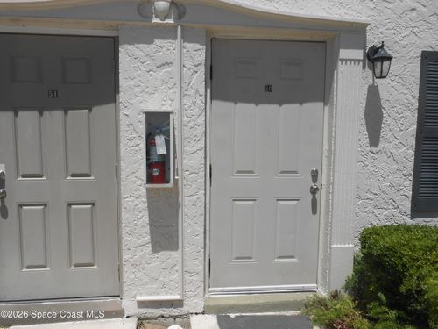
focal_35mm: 26
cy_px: 164
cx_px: 219
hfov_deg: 67.3
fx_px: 329
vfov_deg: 53.1
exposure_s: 1/2000
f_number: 3.5
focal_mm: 4.6
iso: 80
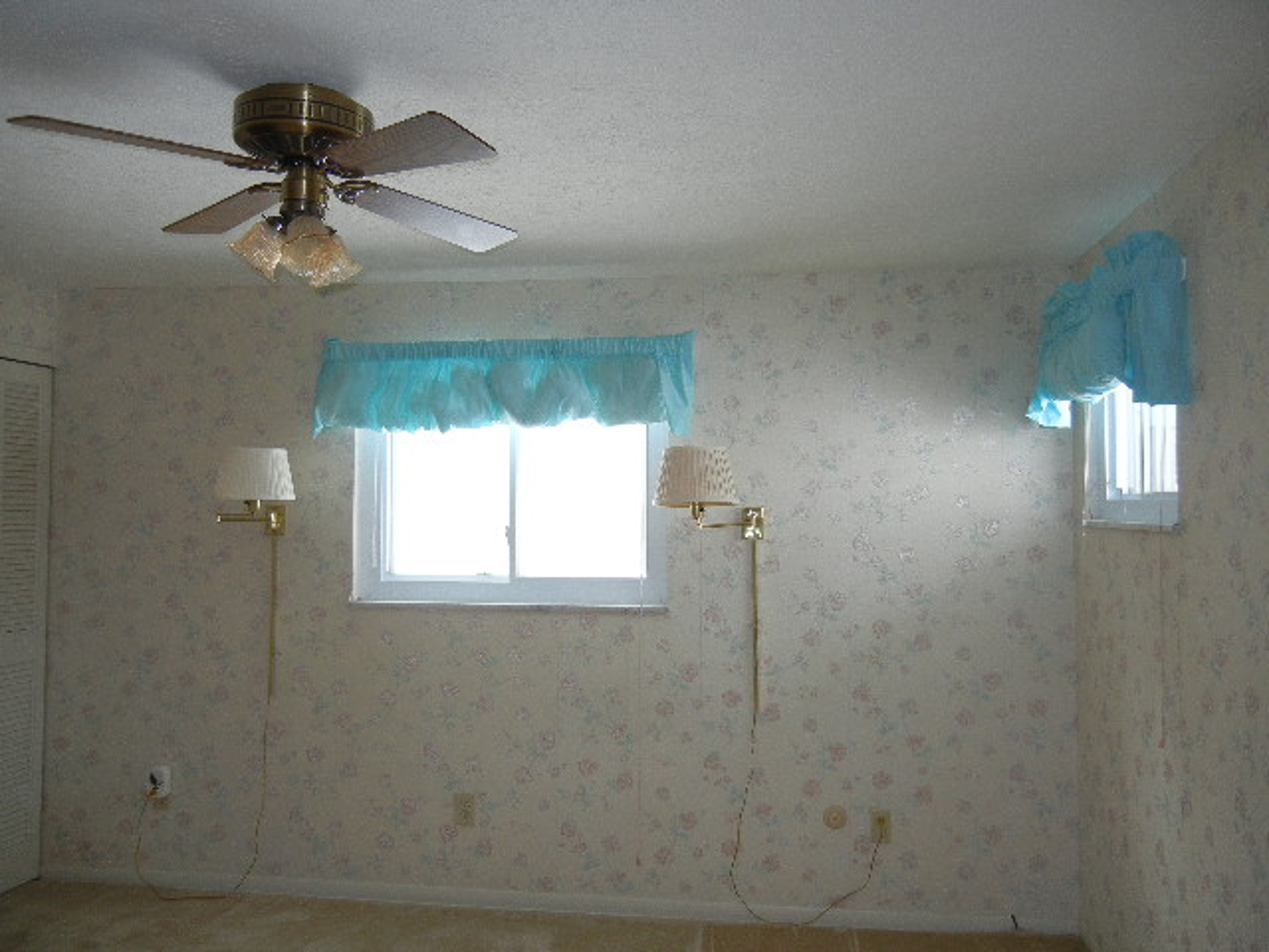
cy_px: 476
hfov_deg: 60.0
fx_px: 1100
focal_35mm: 30
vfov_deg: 46.8
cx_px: 634
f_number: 3.5
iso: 200
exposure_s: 1/30
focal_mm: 5.4
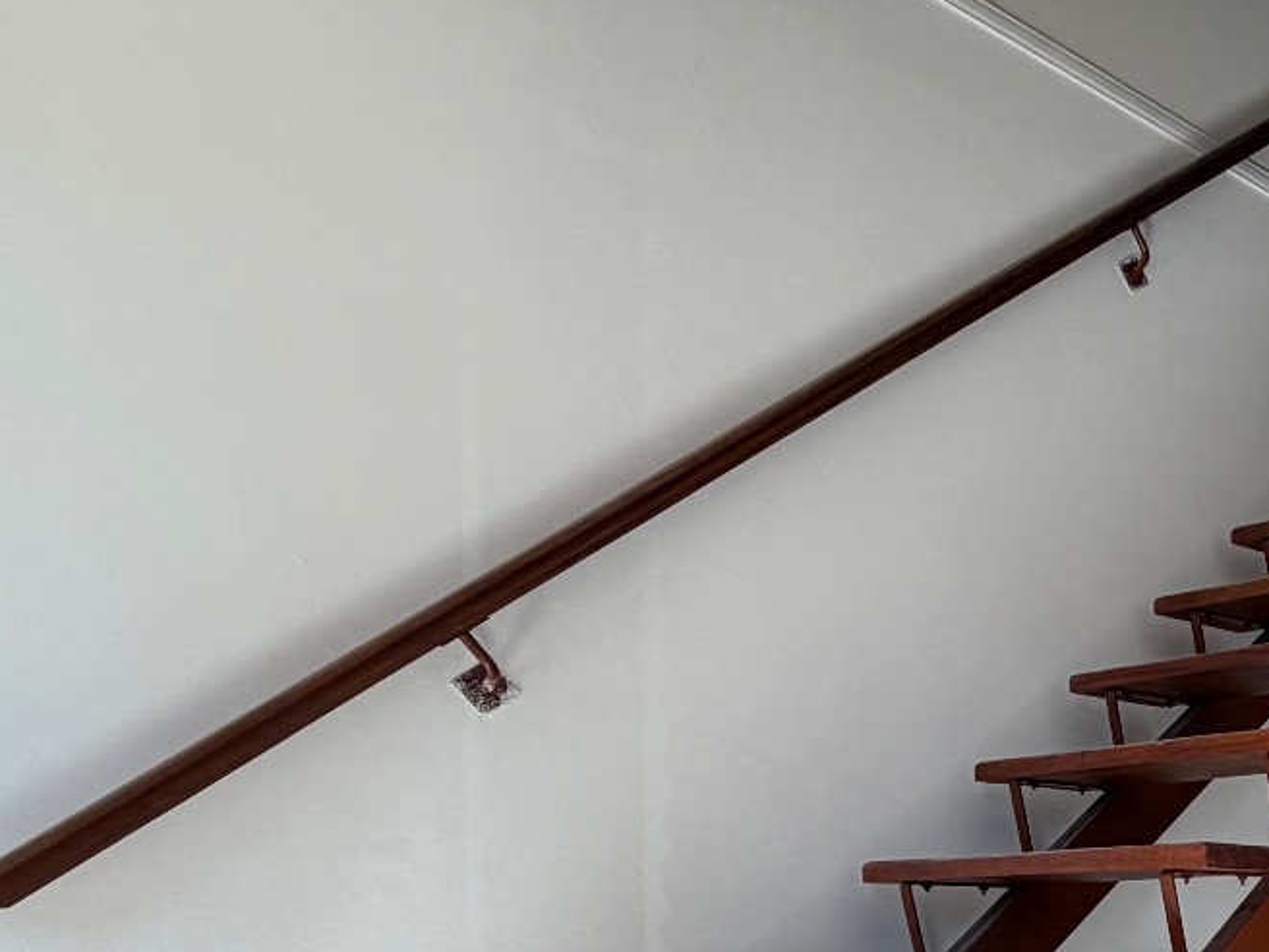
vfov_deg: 32.5
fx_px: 1503
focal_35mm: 41
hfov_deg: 33.4
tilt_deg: -1.3
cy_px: 938
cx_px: 1654
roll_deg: +0.6
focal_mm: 2.22
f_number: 2.2
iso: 40
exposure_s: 1/100
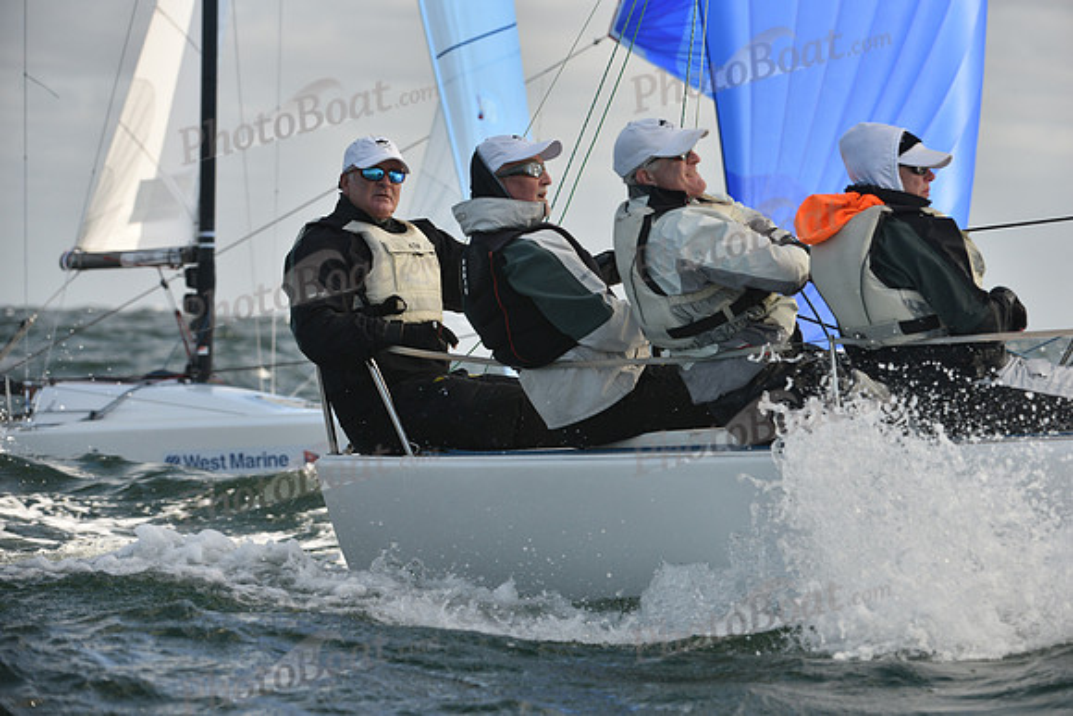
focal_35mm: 200
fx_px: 5962
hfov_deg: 10.3
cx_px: 536
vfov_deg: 6.9
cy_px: 358
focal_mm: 200
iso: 320
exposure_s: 1/1000
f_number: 7.1
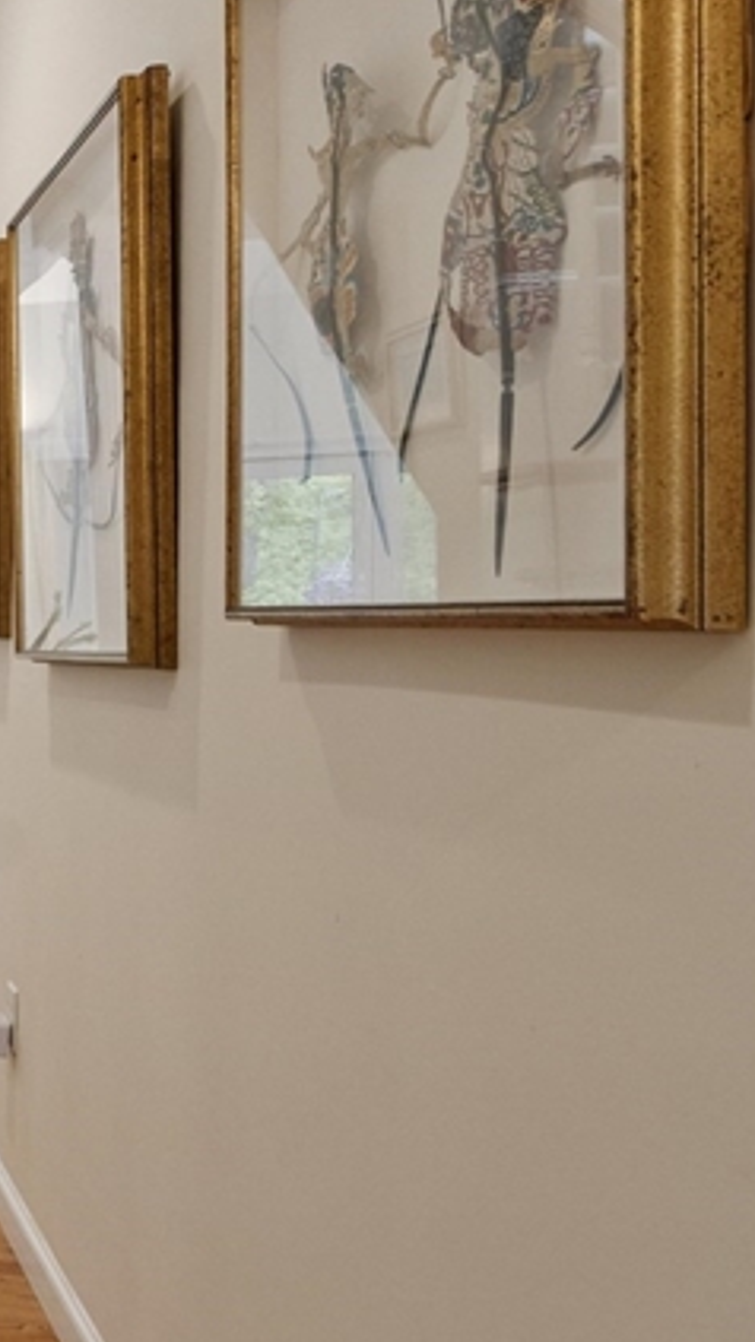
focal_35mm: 38
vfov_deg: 52.6
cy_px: 579
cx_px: -517
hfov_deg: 22.3
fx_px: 1352
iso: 320
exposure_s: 1/1.67
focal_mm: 10
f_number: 8
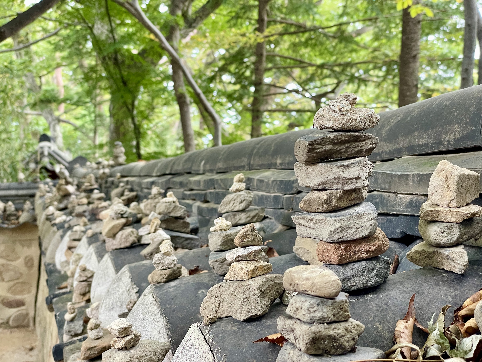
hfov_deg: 36.8
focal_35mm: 52
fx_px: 724
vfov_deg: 28.0
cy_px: 181
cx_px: 241
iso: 200
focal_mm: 6
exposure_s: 1/63
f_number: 2
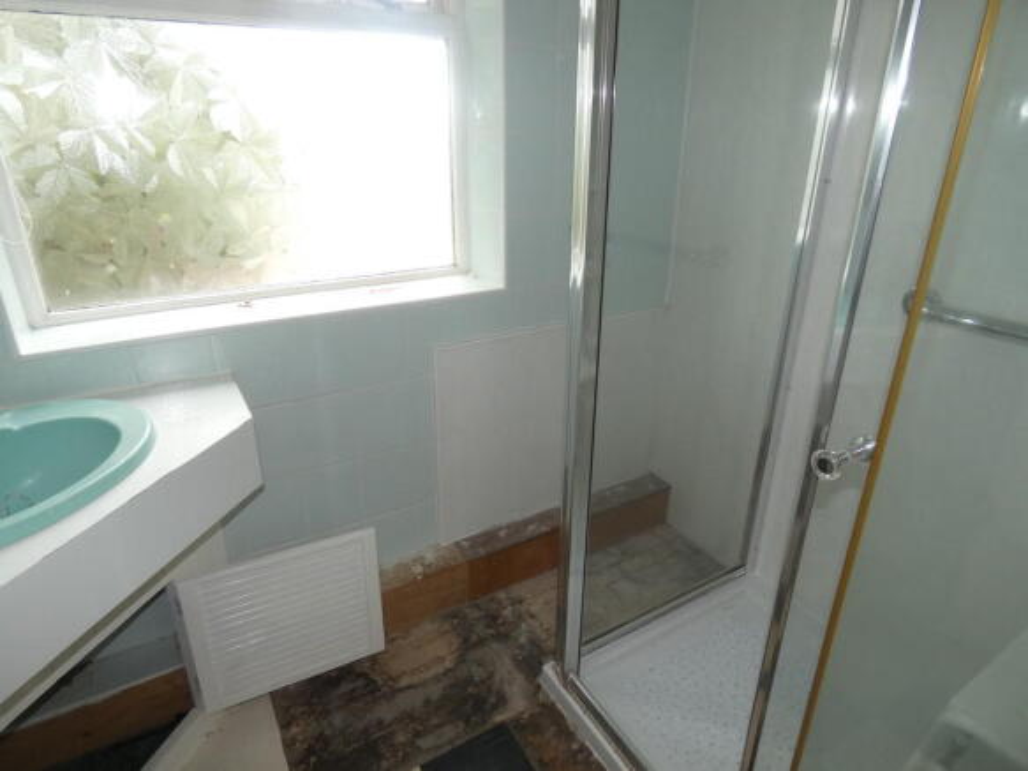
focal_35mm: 20
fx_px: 594
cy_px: 386
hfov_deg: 81.8
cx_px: 514
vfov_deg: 66.0
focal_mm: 3.6
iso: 100
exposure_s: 1/60
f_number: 2.8
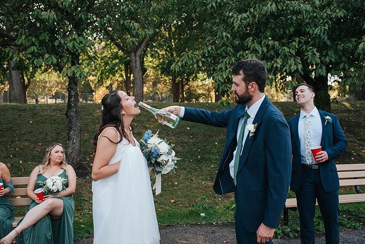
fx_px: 355
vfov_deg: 37.9
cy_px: 122
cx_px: 182
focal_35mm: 35
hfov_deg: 54.4
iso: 1000
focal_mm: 35
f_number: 4
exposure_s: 1/1000
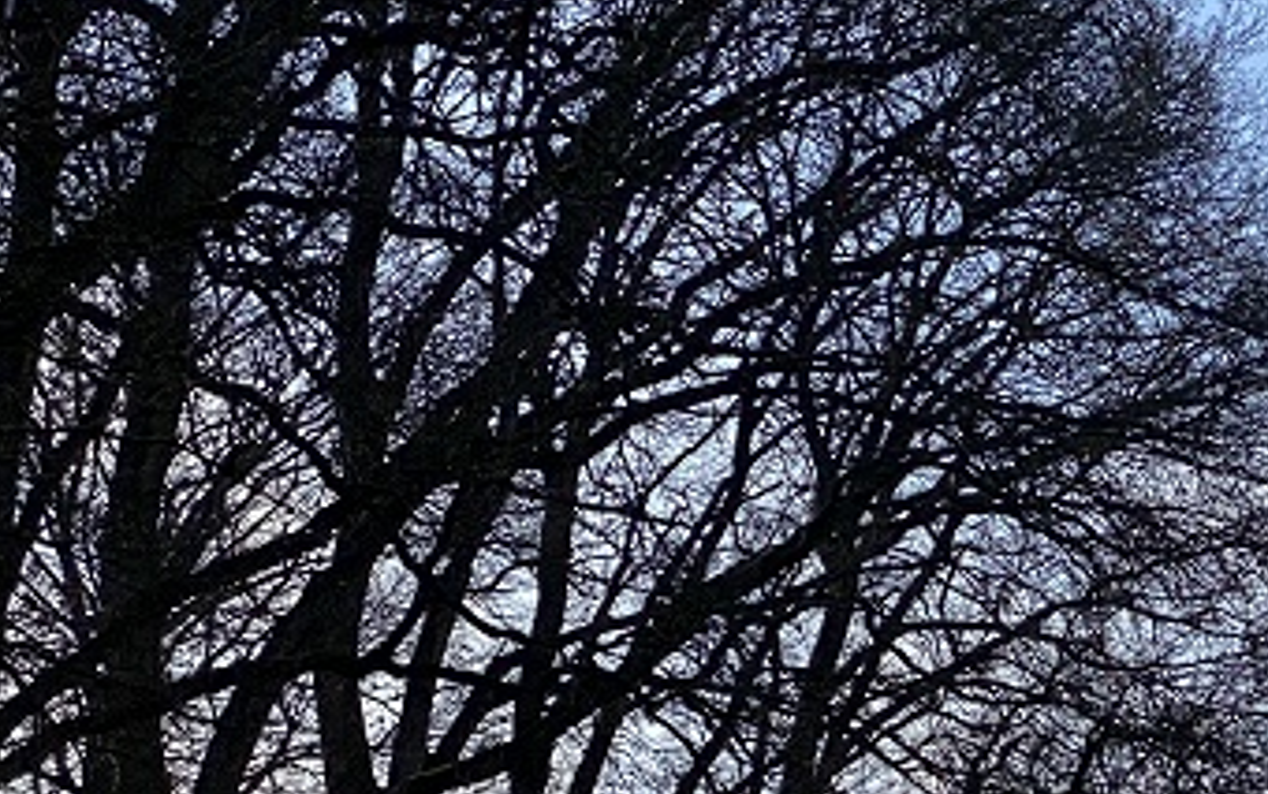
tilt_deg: +8.8
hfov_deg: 12.3
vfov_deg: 8.0
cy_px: 943
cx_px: 1857
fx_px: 5602
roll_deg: +0.3
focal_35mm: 162
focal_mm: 6
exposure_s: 1/905
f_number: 2
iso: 20
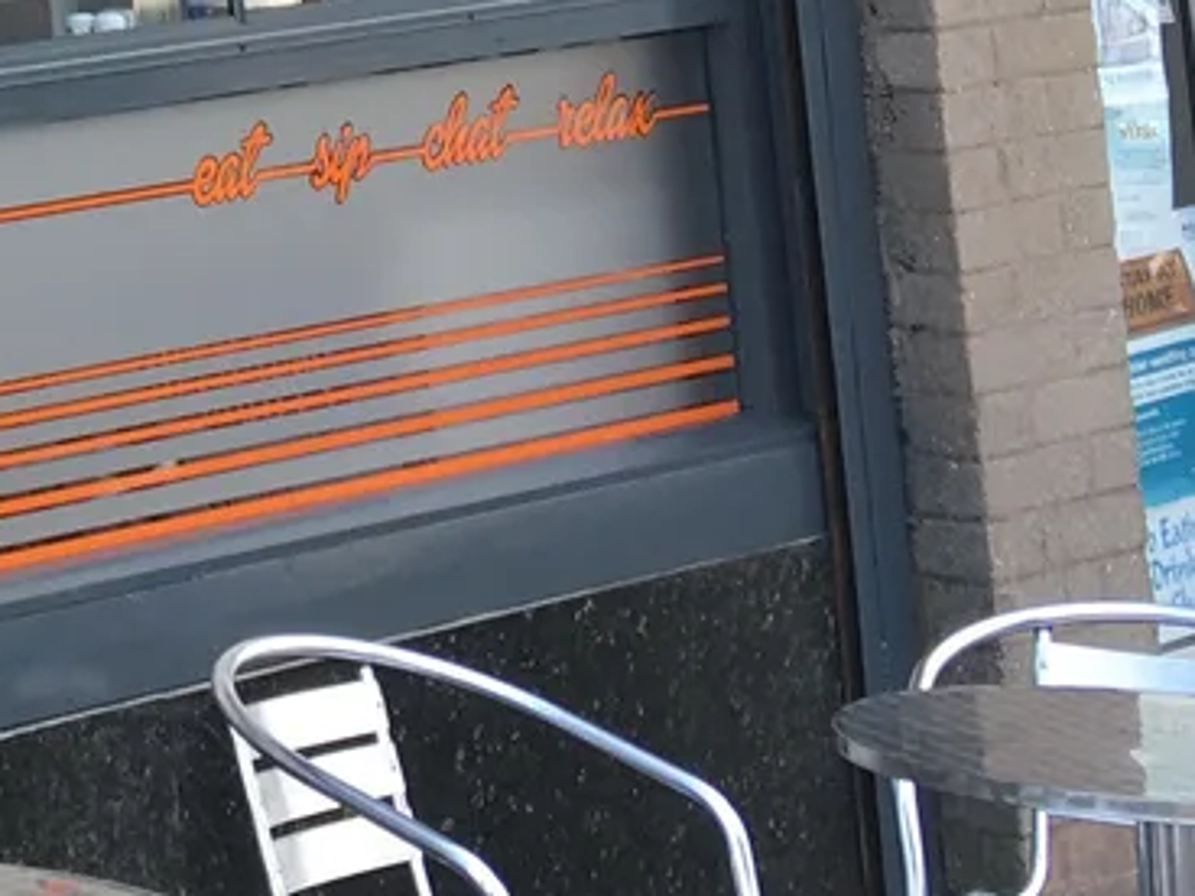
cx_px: -1000
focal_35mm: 126
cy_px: -627
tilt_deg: +5.0
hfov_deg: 13.8
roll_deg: +4.4
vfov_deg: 11.1
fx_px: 4350
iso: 25
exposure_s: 1/151
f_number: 2.2
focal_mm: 4.15
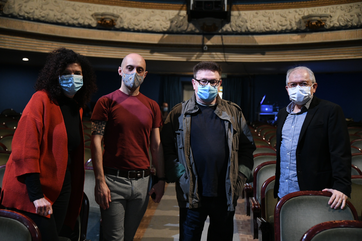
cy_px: 120
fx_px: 523
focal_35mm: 52
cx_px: 181
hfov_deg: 38.2
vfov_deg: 26.0
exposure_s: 1/100
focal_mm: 52
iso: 4000
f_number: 4
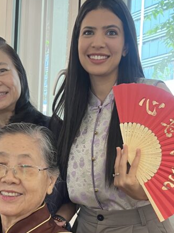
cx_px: 40
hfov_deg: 23.7
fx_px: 409
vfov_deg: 31.0
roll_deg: -2.0
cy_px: 180
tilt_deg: -1.9
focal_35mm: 61
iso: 160
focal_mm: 5.1
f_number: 1.6
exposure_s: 1/50
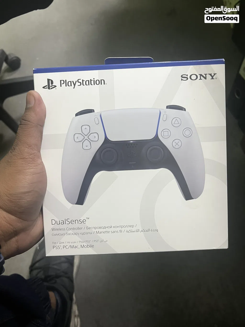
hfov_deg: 53.1
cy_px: 164
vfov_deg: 67.3
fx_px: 245
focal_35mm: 26
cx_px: 122
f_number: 1.5
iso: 200
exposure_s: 1/50
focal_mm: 5.7
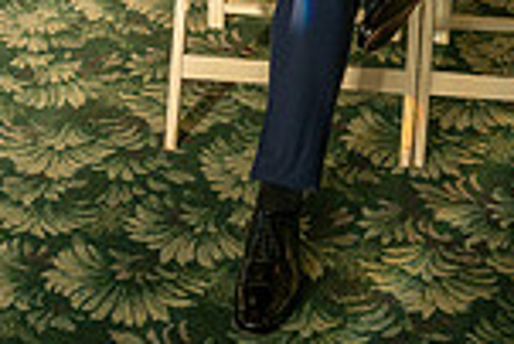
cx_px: 272
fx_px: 1915
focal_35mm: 134
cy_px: -230
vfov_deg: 9.8
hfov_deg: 15.3
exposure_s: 1/250
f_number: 4.5
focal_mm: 35
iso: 320
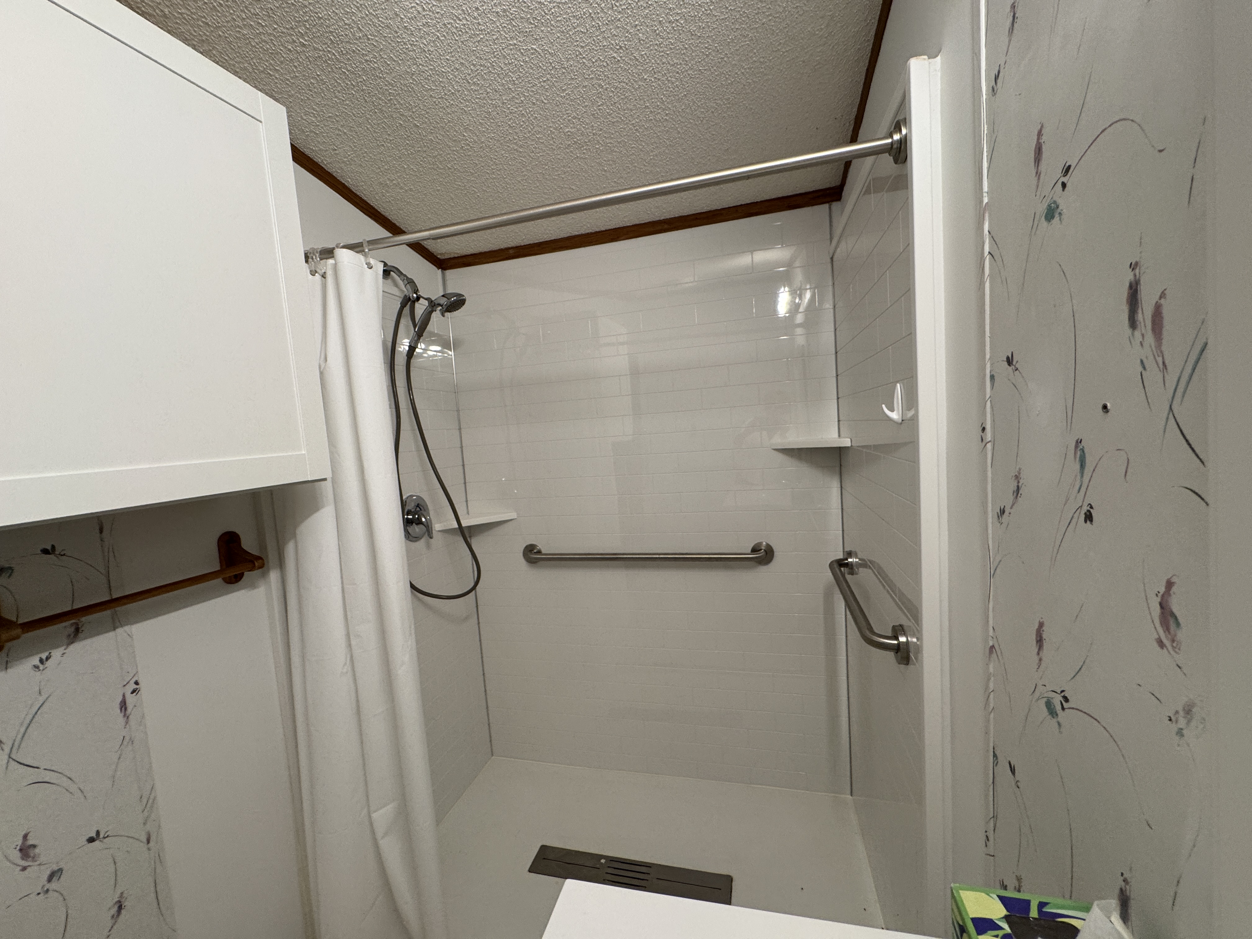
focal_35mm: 14
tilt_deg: -5.2
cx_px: 626
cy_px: 470
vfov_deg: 85.7
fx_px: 506
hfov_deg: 102.1
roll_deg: +4.2
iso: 160
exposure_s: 1/120
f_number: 2.2
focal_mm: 2.22
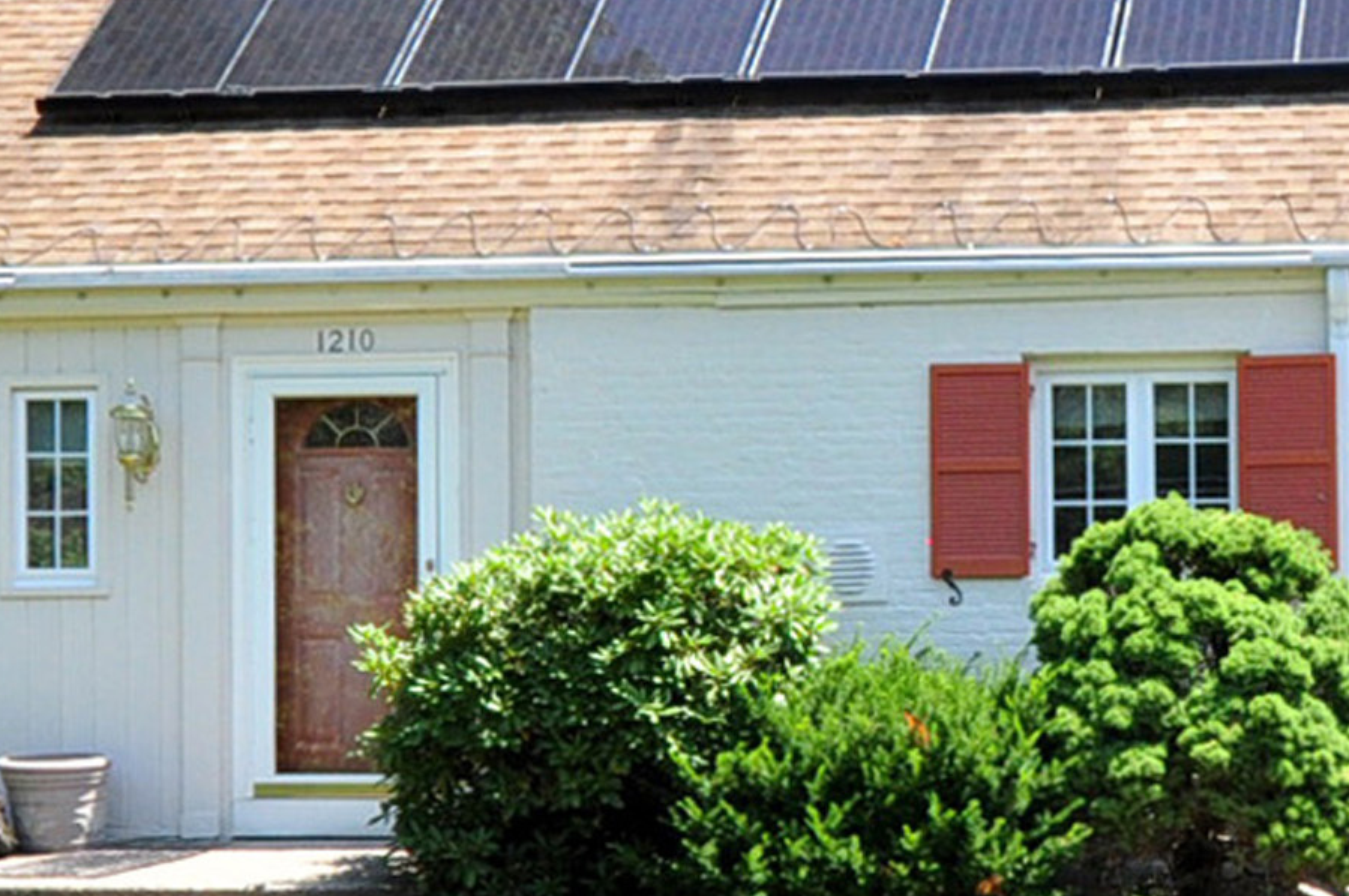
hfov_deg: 27.0
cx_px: 1196
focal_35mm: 73
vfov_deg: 18.7
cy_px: 352
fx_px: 2718
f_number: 8
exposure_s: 1/320
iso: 500
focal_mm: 15
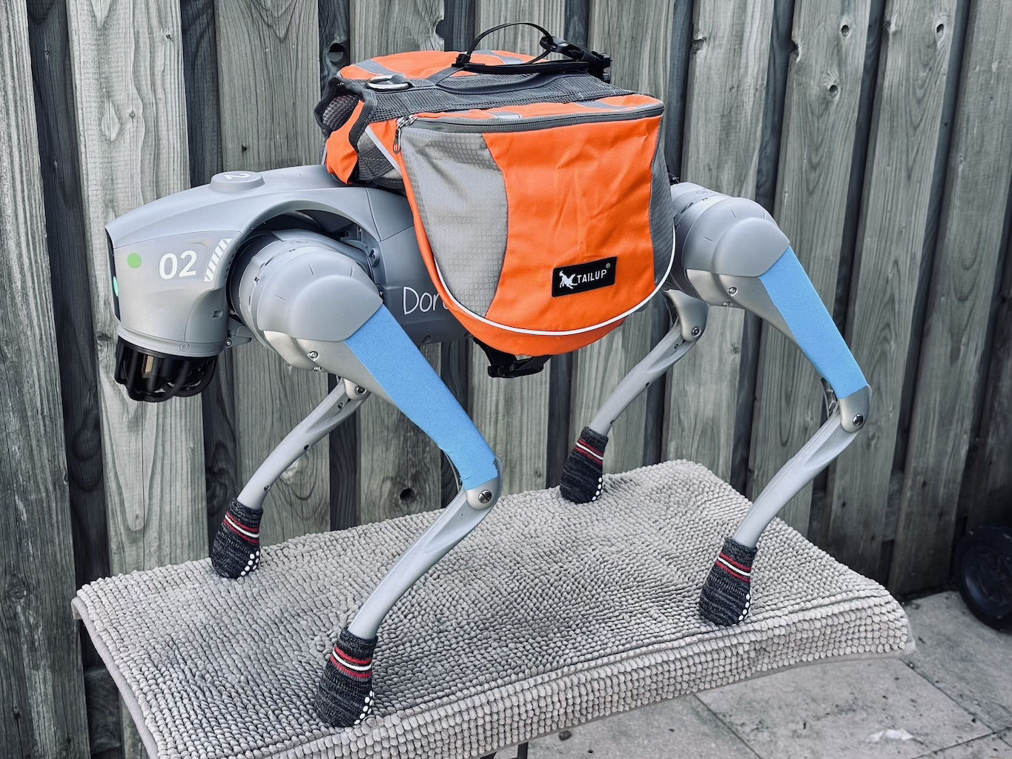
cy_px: 380
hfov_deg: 36.8
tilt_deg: -21.6
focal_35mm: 52
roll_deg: -2.1
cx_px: 506
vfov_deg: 28.0
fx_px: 1520
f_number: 1.6
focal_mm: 5.96
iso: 32
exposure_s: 1/256
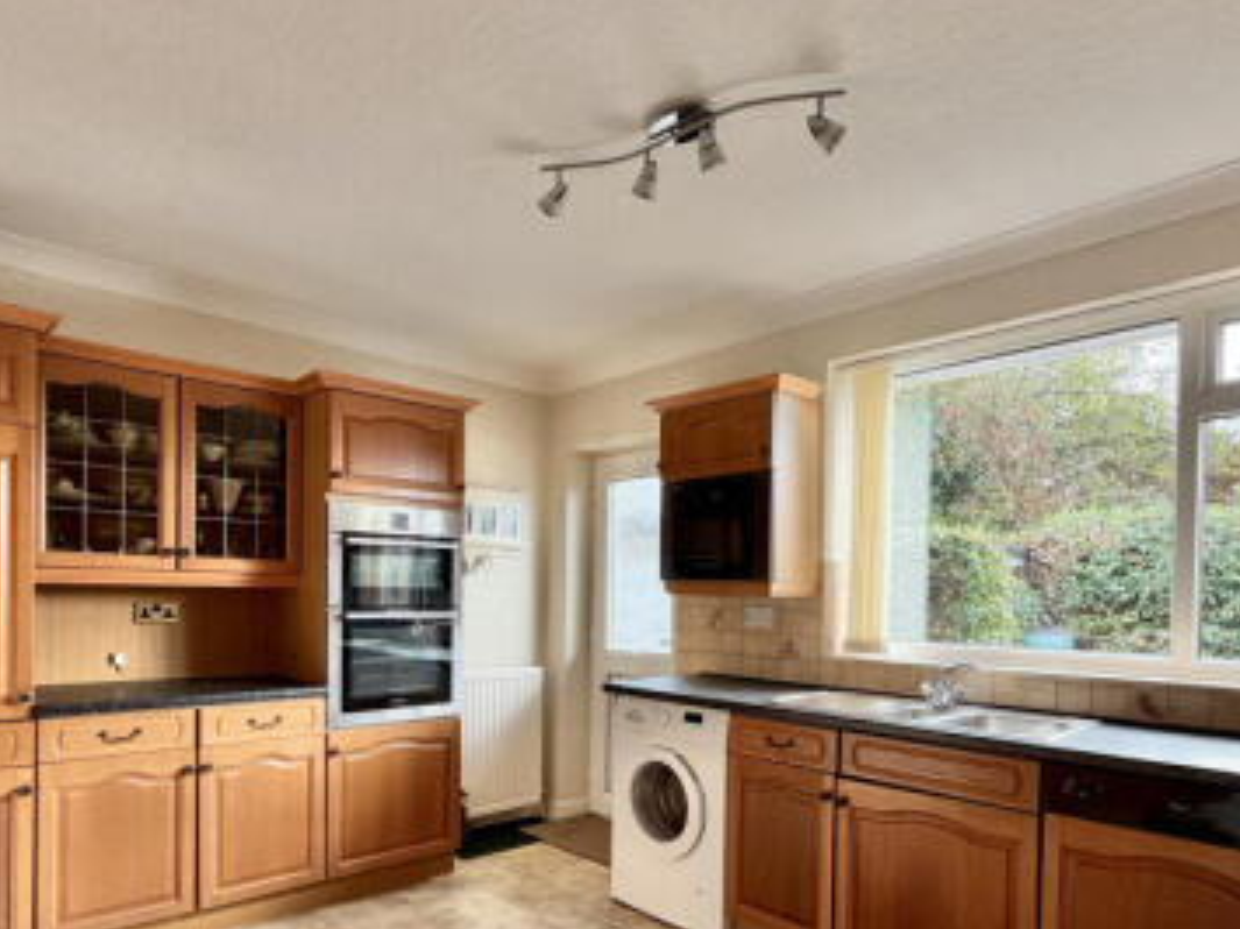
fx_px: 824
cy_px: 606
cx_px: 644
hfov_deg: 73.9
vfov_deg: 57.8
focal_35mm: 23
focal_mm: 2.22
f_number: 2.2
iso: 125
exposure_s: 1/121
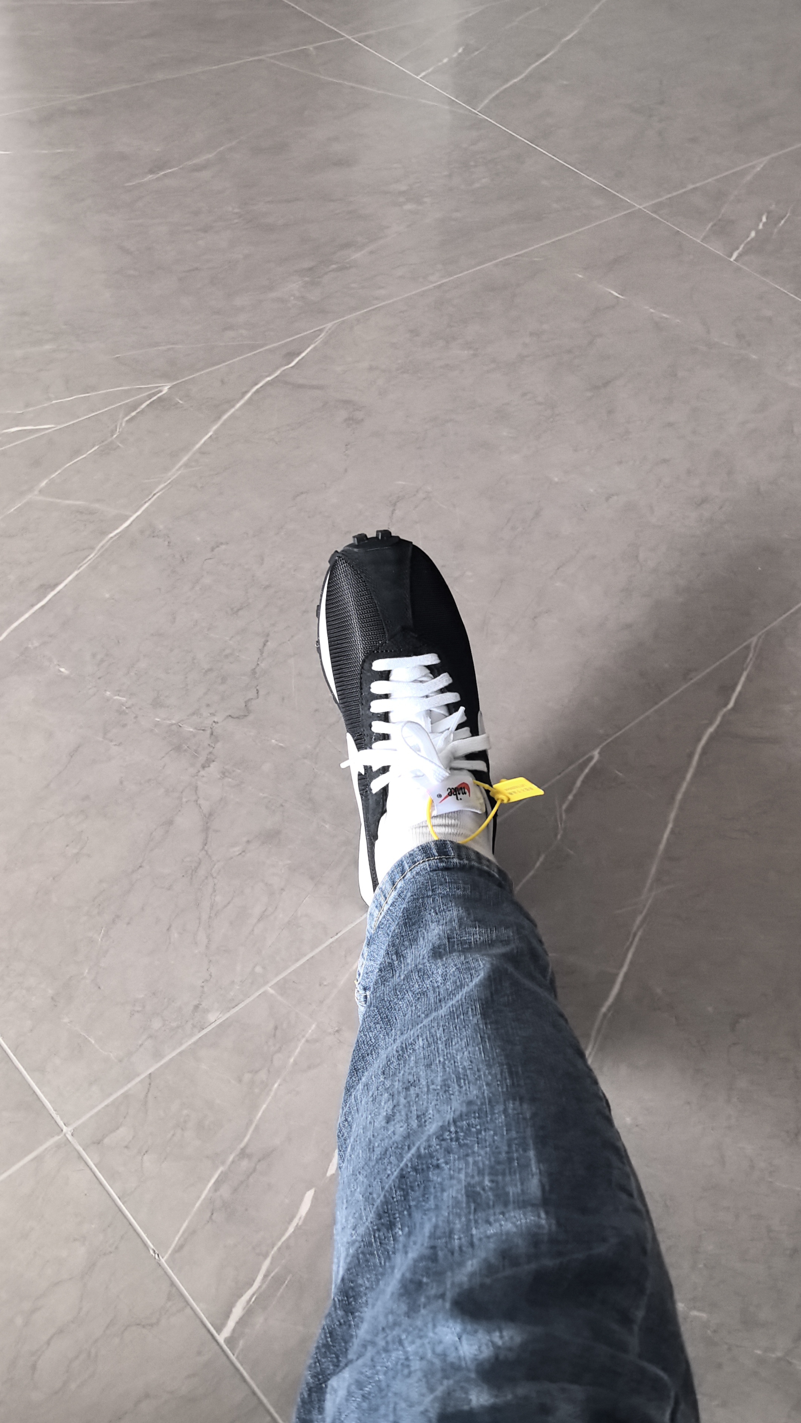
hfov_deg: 36.3
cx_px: 526
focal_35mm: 32
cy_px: 675
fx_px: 1208
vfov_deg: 61.0
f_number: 2
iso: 250
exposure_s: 1/50
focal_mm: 5.75
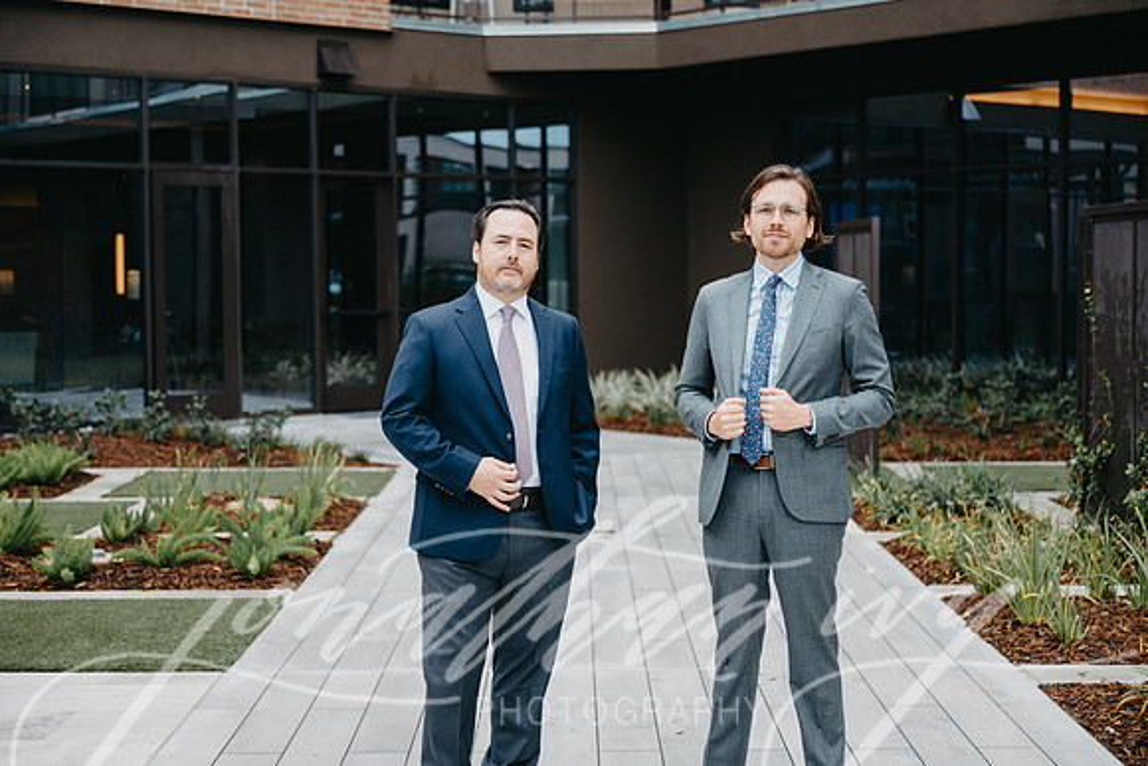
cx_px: 574
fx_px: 1818
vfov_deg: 23.8
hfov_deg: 35.0
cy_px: 383
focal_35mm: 57
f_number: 2.8
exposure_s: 1/320
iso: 100
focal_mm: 57
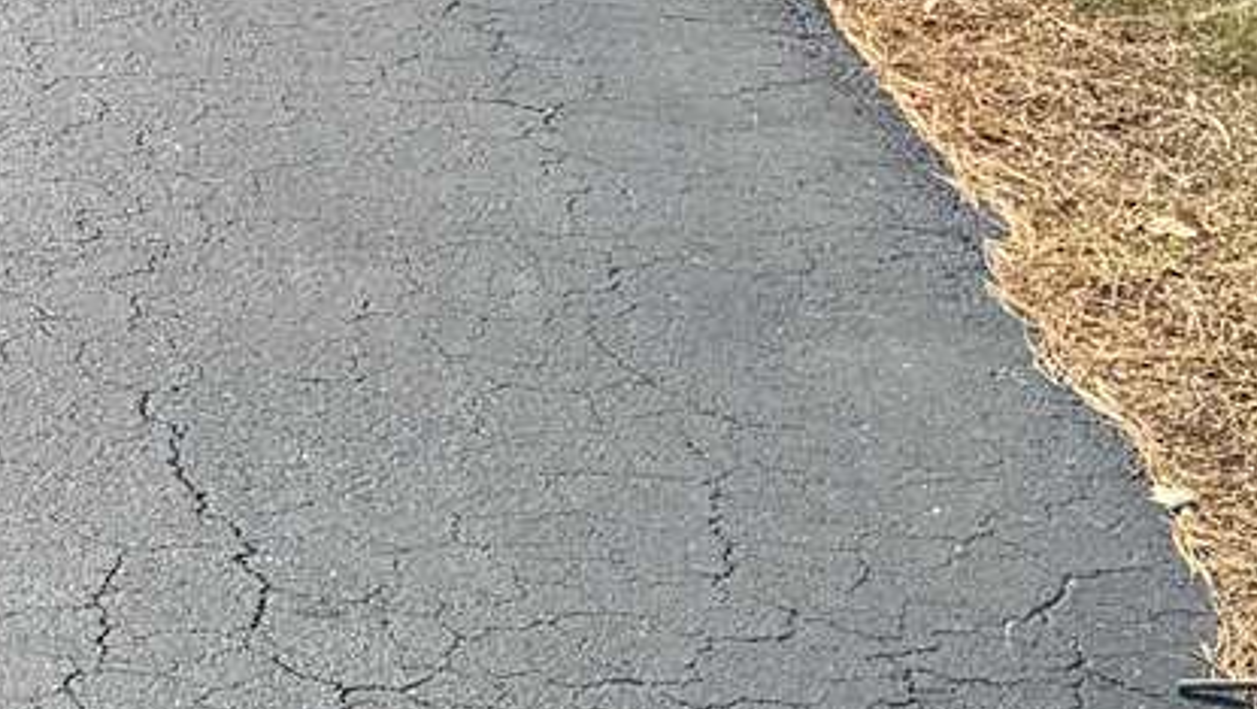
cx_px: -721
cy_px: -458
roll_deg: -0.3
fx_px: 4836
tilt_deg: -9.6
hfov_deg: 13.8
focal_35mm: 145
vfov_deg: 8.2
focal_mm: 6.76
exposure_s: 1/1818
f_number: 1.78
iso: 80
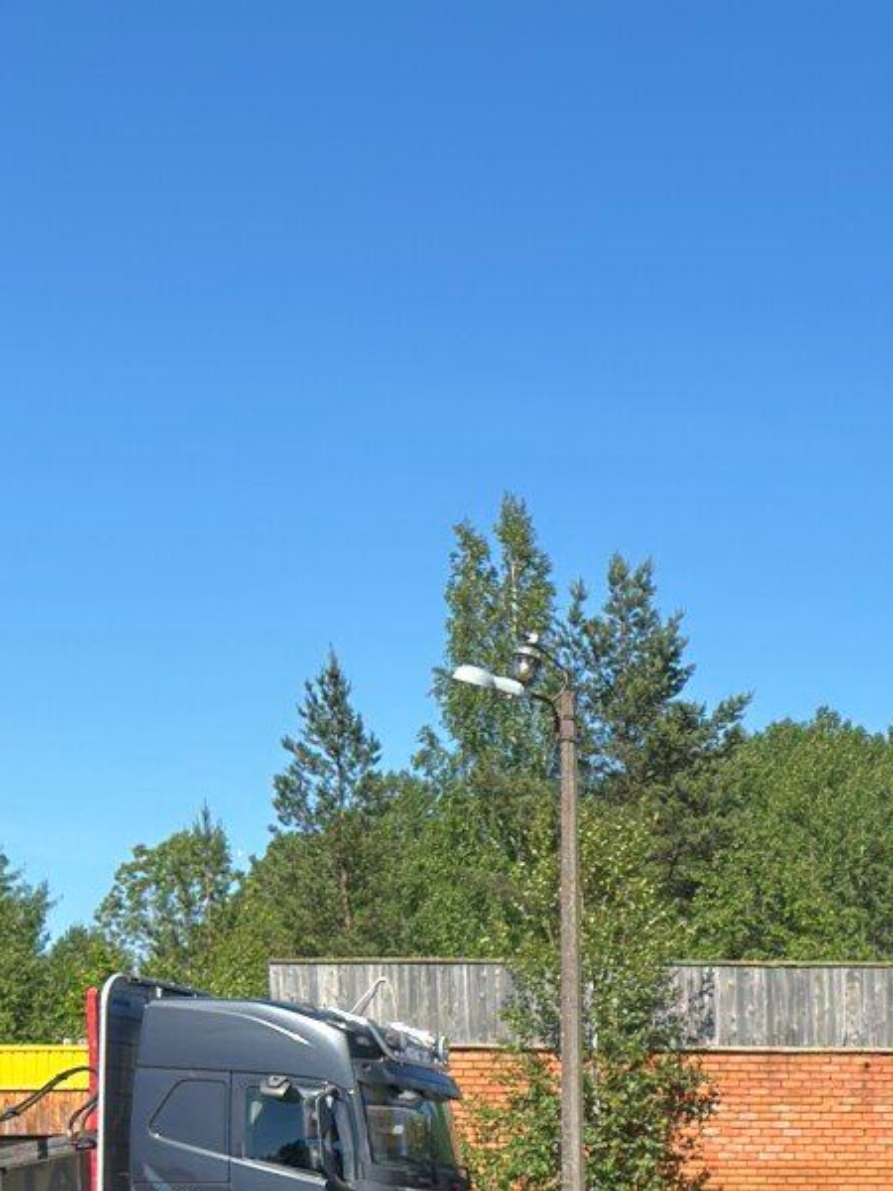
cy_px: 1479
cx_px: 1899
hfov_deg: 12.3
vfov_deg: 17.9
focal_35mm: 104
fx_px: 3577
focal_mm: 6.76
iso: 100
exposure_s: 1/1590
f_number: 1.78
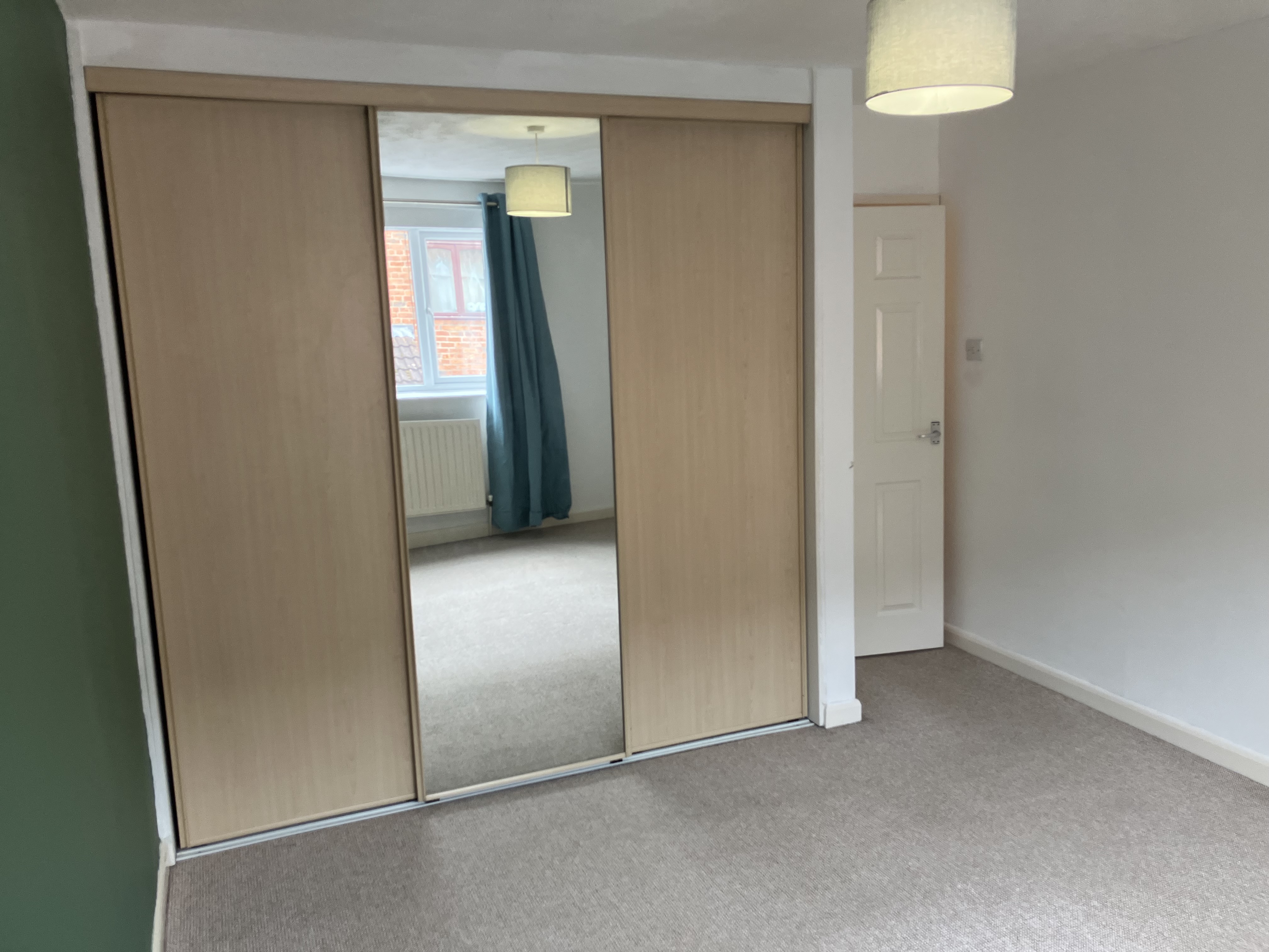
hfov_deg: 63.4
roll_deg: +2.4
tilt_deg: -10.6
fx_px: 1026
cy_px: 476
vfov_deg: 49.7
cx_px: 634
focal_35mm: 28
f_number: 1.8
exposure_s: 1/100
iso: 80
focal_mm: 3.99
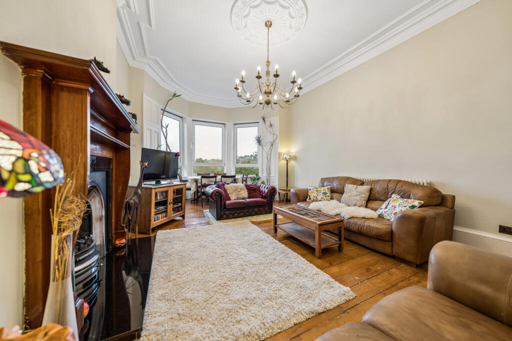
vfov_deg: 85.4
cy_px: 170
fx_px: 185
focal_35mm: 13
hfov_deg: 108.3
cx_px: 256
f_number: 3.2
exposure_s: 1/50
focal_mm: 13
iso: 400
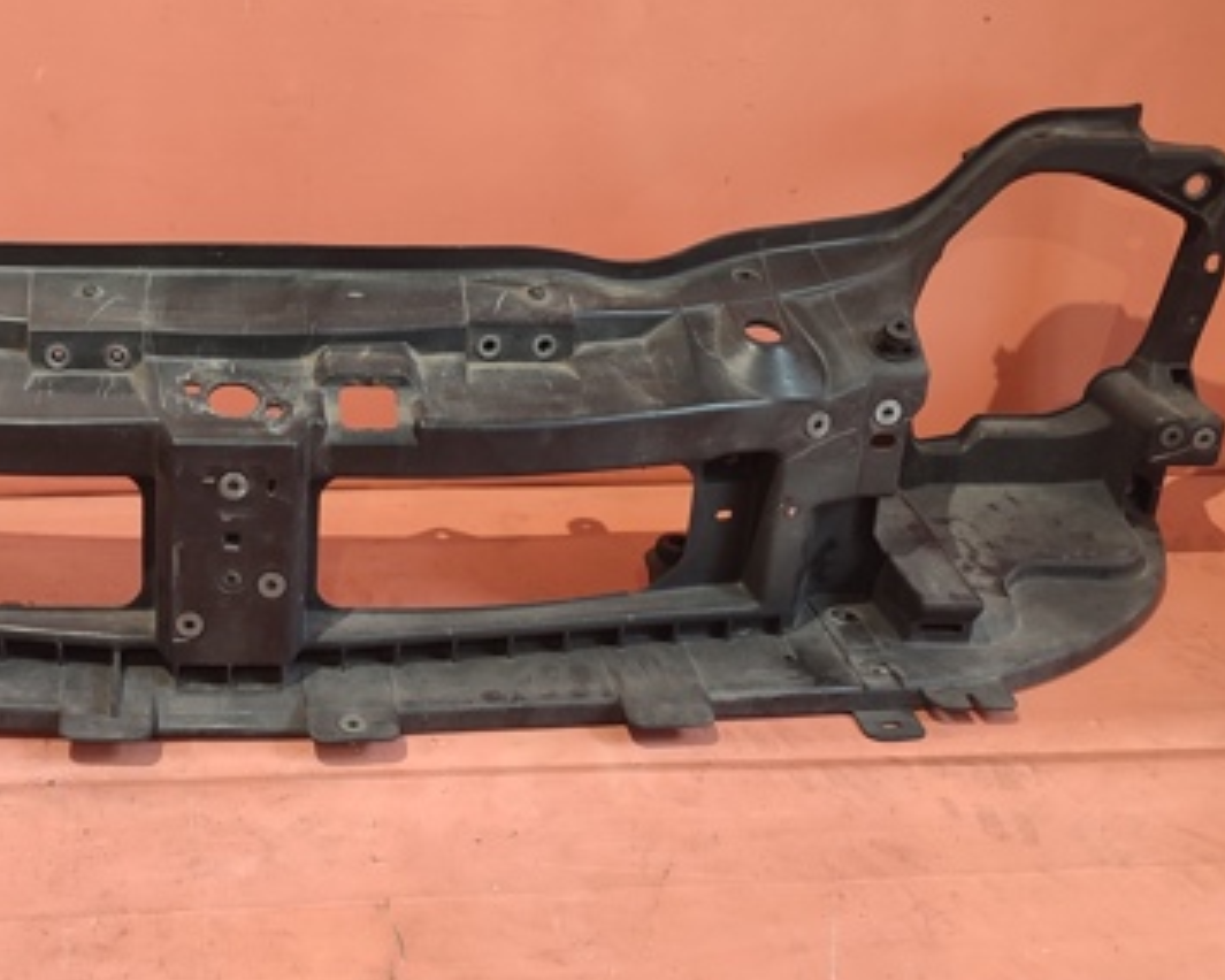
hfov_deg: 40.3
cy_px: 300
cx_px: 242
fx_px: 1595
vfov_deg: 33.7
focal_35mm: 44
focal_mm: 6.04
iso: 378
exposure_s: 1/33
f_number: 1.9
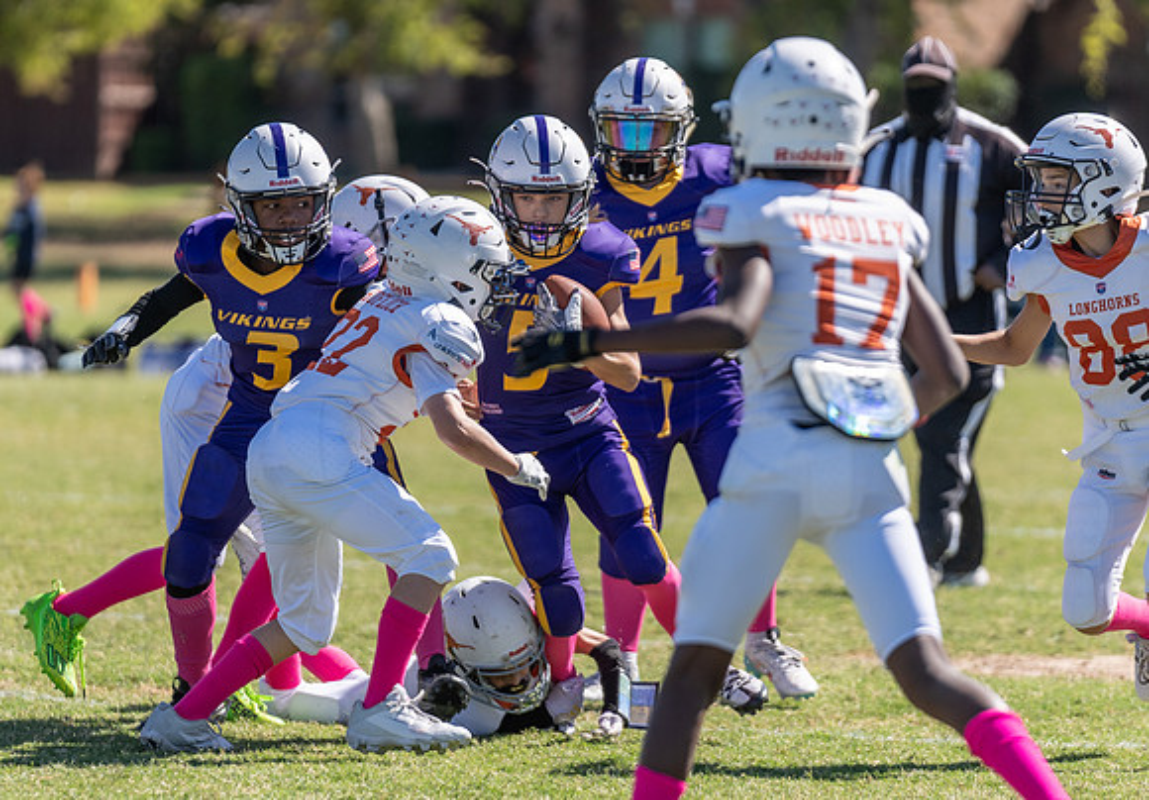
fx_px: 11770
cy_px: 441
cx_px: 523
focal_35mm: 364
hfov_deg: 5.6
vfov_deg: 3.9
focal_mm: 200
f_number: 2.8
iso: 100
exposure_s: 1/1600
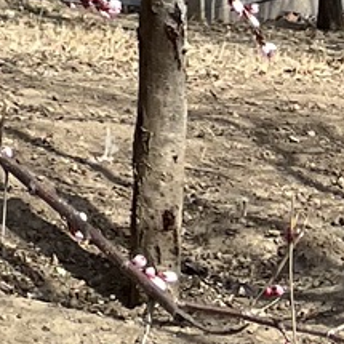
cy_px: -1109
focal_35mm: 214
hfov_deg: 7.9
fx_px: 2406
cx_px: -317
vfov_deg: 6.4
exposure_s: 1/2825
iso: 50
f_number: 1.6
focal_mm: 5.1
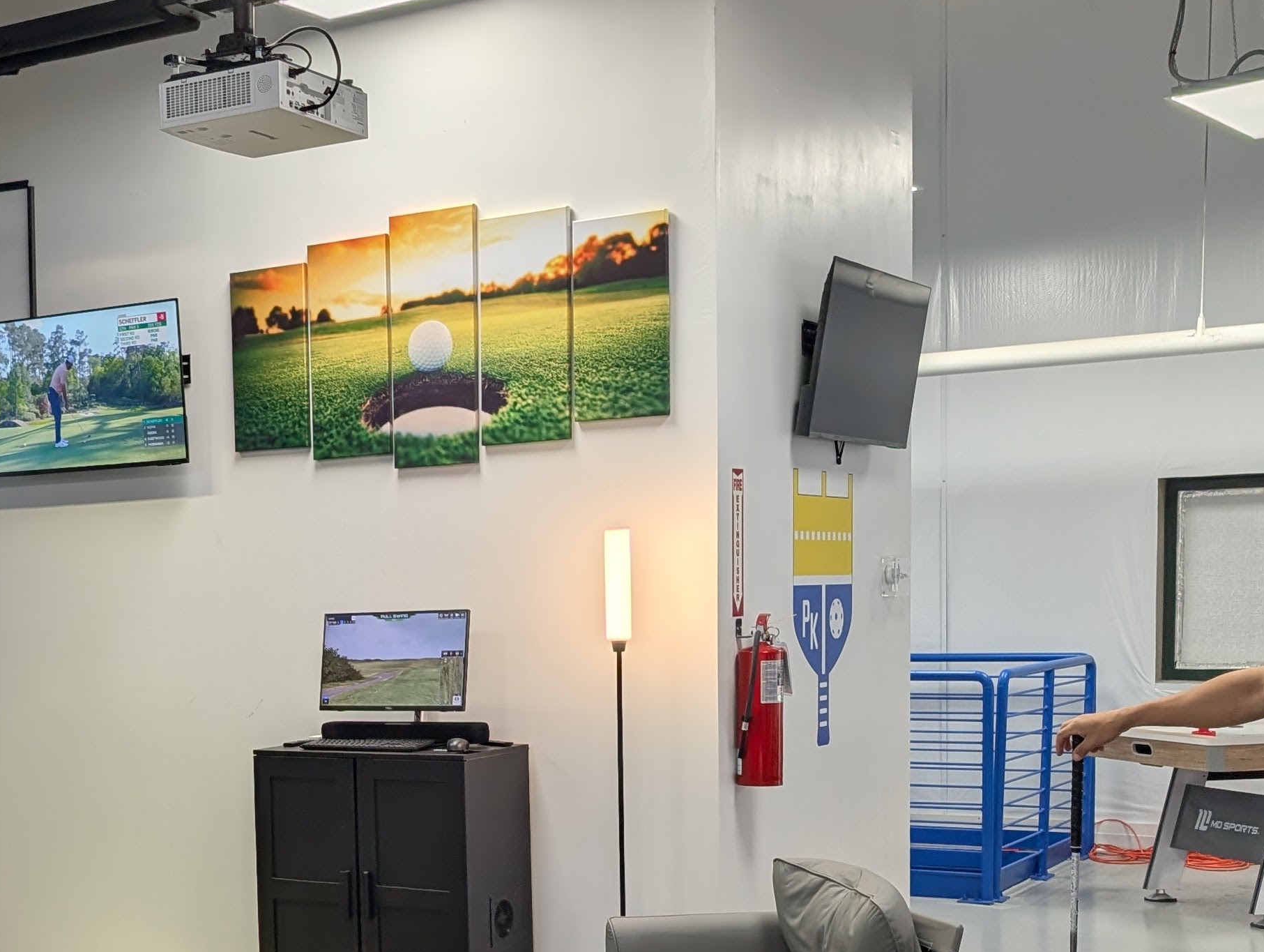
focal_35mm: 54
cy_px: 742
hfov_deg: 34.3
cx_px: 224
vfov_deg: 26.7
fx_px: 1975
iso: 23
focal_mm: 6.9
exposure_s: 1/250
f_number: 1.68
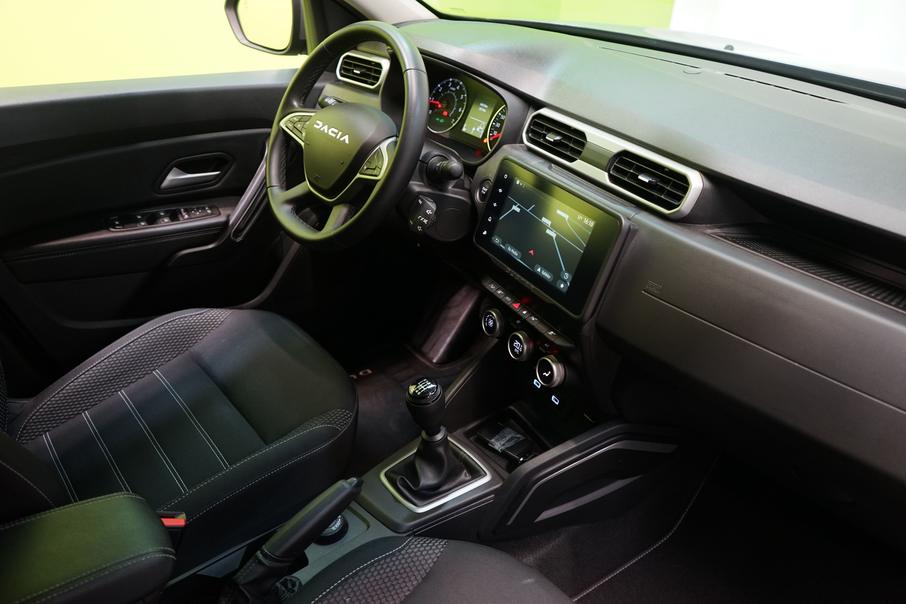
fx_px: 705
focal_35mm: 28
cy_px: 302
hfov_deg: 65.5
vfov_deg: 46.4
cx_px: 453
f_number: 3.5
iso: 1000
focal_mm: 28
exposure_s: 1/30
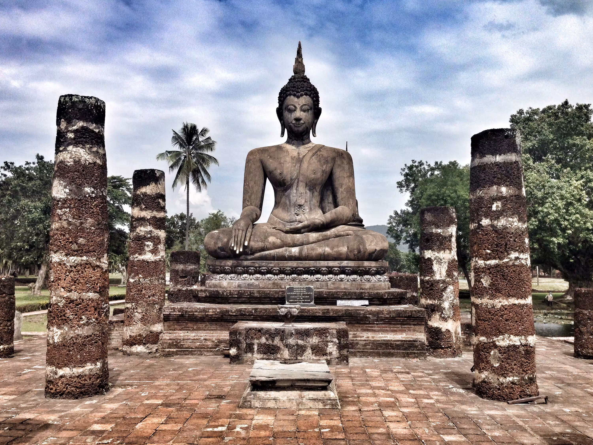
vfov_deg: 39.7
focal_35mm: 36
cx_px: 304
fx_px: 617
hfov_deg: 51.3
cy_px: 225
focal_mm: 4.12
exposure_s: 1/2000
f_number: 2.4
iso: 50
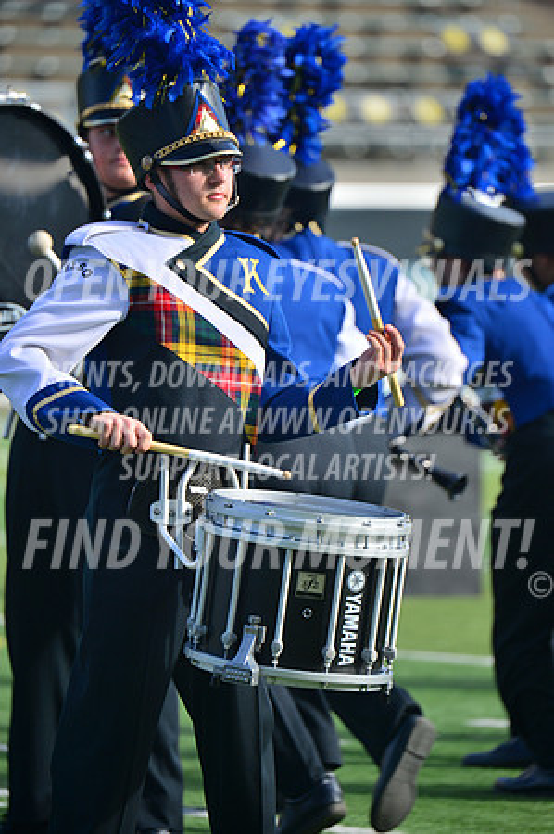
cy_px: 417
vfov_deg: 5.2
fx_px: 9254
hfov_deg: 3.4
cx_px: 277
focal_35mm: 400
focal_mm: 400
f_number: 5.6
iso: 125
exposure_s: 1/500
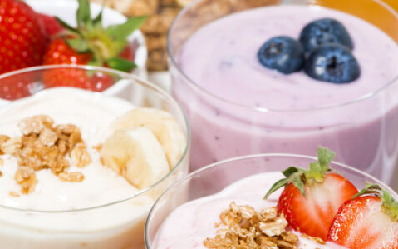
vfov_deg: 5.7
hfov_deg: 9.2
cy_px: 245
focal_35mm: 229
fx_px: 2483
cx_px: 220
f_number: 10
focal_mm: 105
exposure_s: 1/125
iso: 100
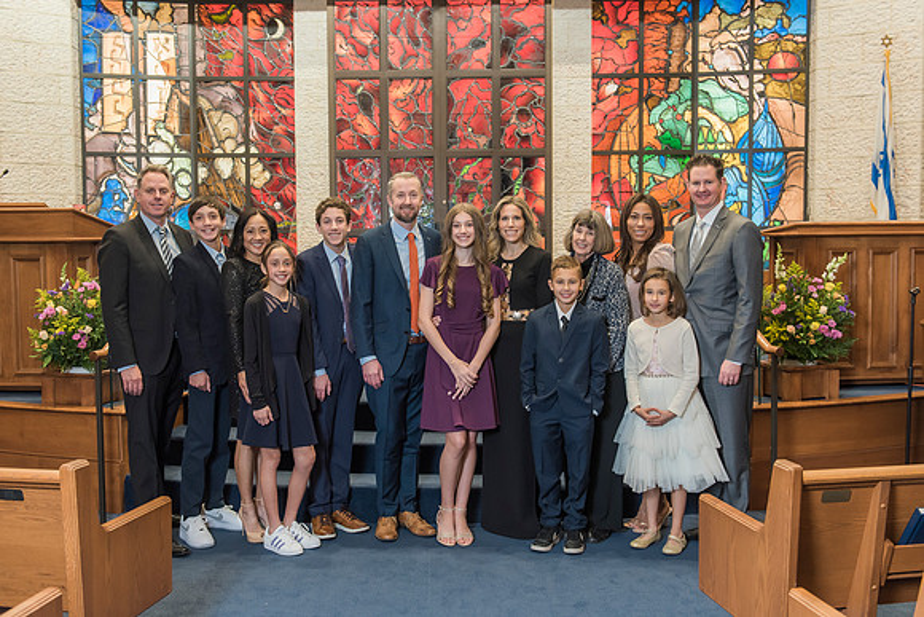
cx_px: 444
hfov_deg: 51.0
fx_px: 968
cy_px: 300
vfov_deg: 35.3
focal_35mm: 38
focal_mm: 36
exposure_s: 1/100
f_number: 4
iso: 1250
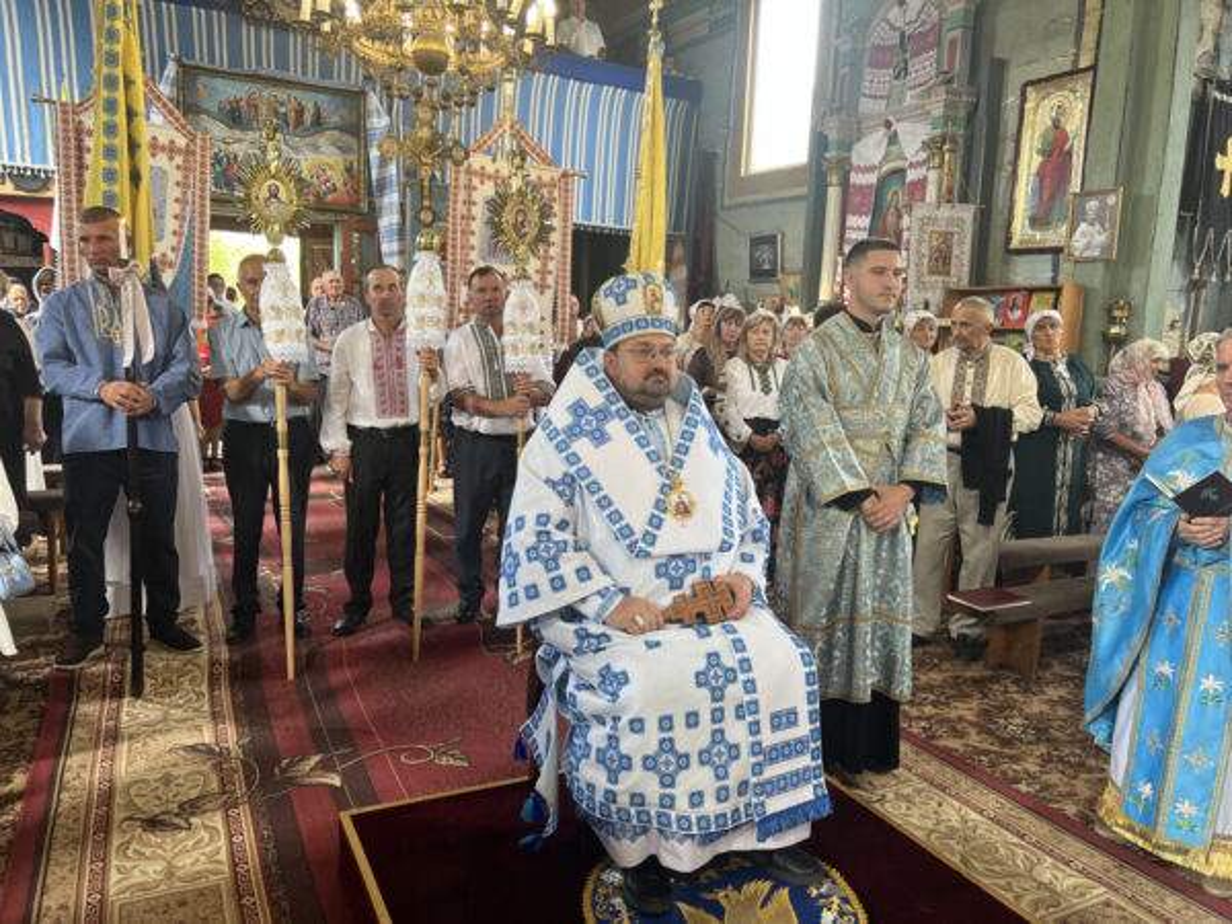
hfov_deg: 67.3
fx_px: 925
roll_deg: -2.2
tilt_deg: -9.3
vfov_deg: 53.1
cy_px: 462
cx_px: 616
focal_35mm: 26
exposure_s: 1/50
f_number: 1.5
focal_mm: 5.7
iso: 80
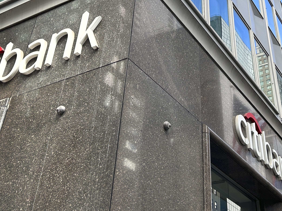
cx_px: 179
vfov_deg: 28.1
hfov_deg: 37.9
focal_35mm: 50
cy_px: 27
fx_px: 407
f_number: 1.5
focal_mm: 5.7
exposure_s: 1/509
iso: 50
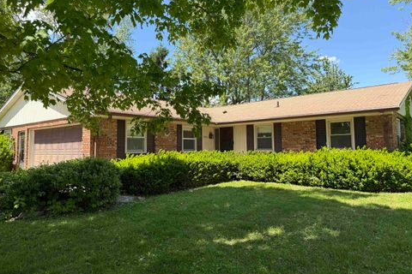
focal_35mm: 26
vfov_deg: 49.5
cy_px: 125
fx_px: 298
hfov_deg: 69.4
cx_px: 210
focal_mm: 6.76
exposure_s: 1/1585
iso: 80
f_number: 1.78
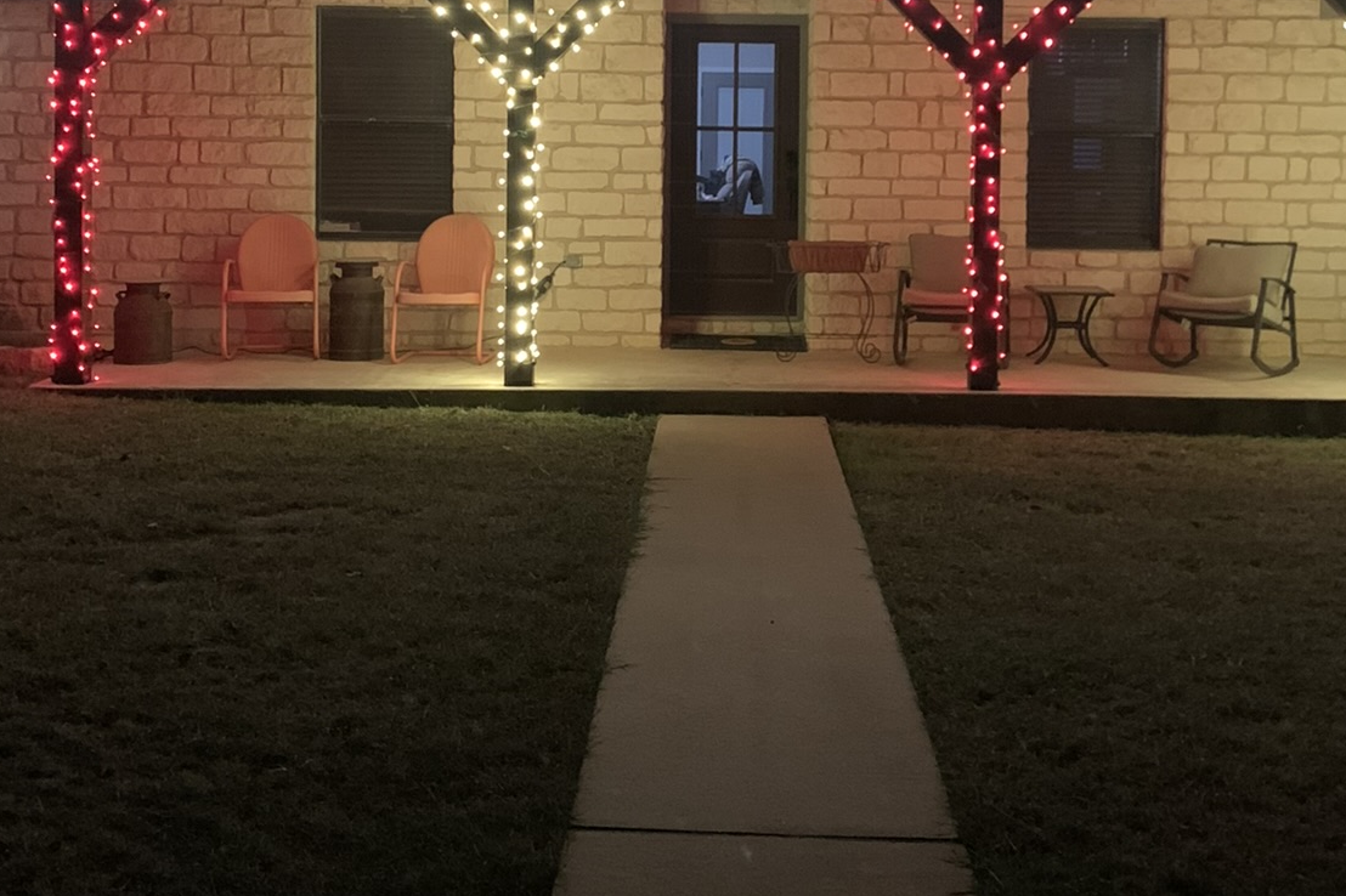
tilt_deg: -1.3
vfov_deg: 26.6
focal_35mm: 50
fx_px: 1869
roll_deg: -2.0
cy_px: 203
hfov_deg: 39.6
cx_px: 741
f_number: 1.8
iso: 800
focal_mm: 4.25
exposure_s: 1/15
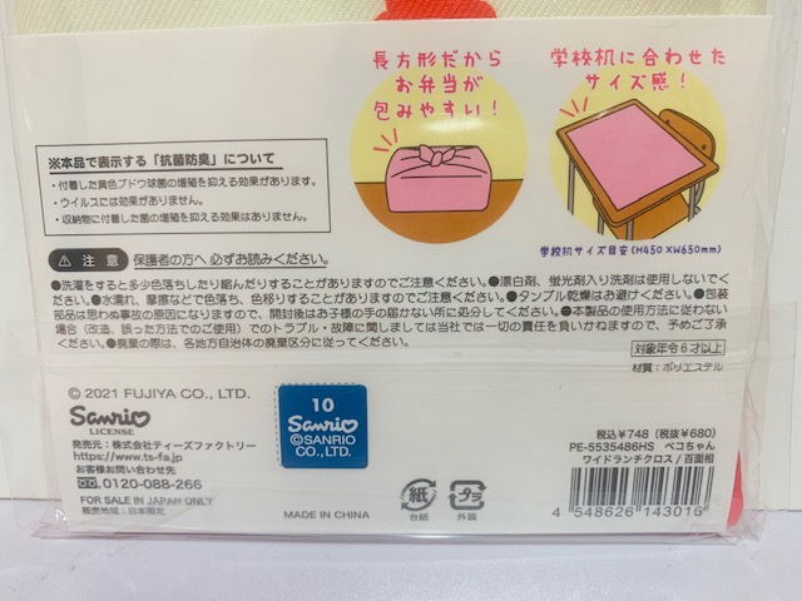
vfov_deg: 53.1
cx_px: 401
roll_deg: +1.6
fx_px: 602
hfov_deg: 67.3
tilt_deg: -15.1
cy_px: 300
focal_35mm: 26
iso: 80
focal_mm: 4.25
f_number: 1.8
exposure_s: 1/50
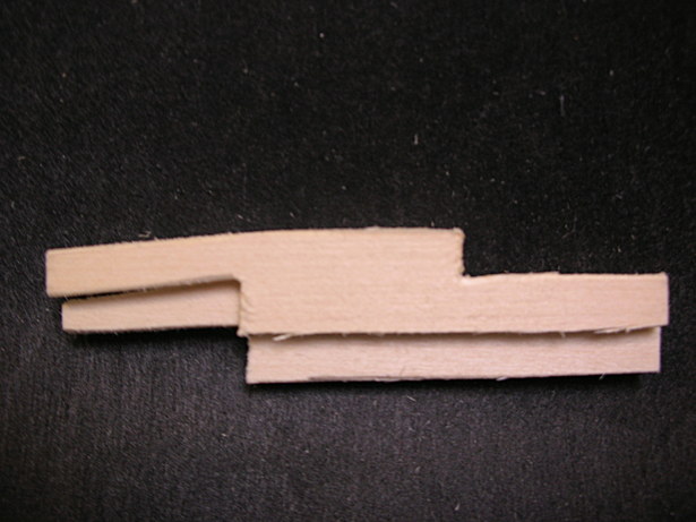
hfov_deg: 52.6
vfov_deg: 40.7
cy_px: 261
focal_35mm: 35
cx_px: 348
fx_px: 704
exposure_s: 1/12
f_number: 3
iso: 50
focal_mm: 5.8
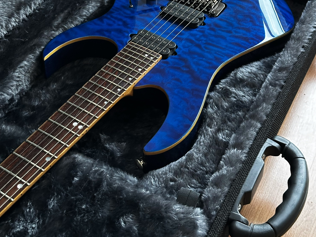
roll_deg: -1.7
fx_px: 593
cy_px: 27
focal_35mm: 65
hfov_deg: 29.8
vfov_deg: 22.1
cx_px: 157
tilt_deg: -37.1
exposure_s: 1/40
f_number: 1.78
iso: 500
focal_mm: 6.86
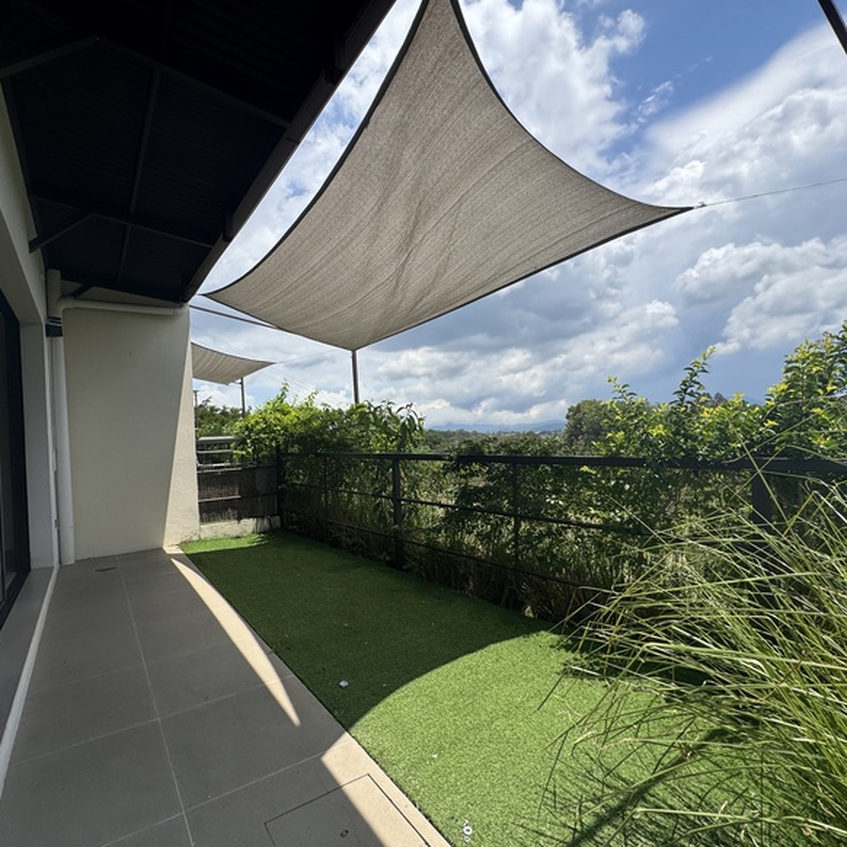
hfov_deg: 83.8
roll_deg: +3.3
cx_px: 390
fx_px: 471
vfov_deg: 84.0
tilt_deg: +0.8
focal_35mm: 17
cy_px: 431
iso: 50
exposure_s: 1/2584
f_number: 2.2
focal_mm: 2.22
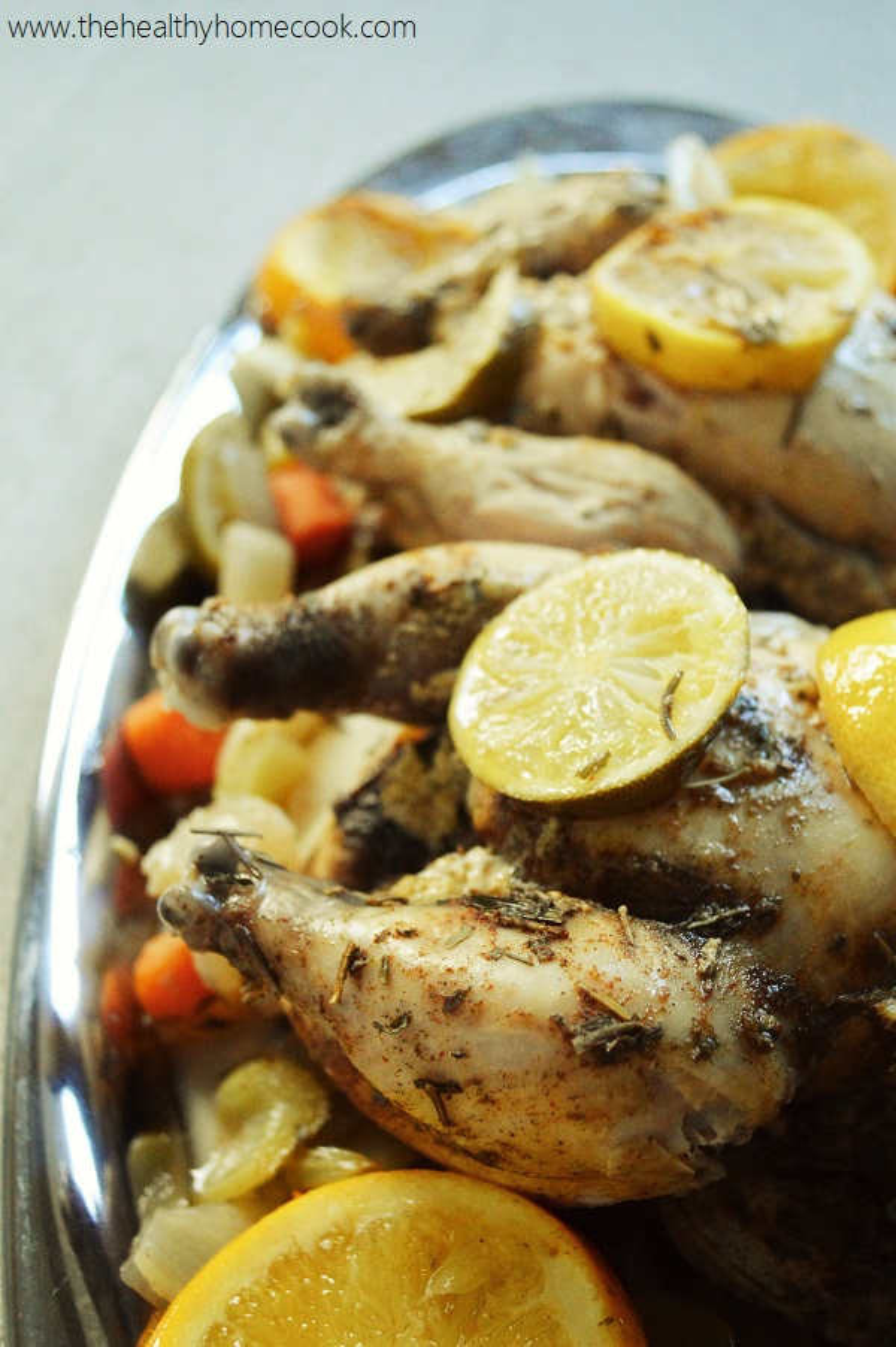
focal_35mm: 39
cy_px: 674
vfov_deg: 49.6
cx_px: 448
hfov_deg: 34.2
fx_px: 1458
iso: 3200
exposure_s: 1/500
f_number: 4.2
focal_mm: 26
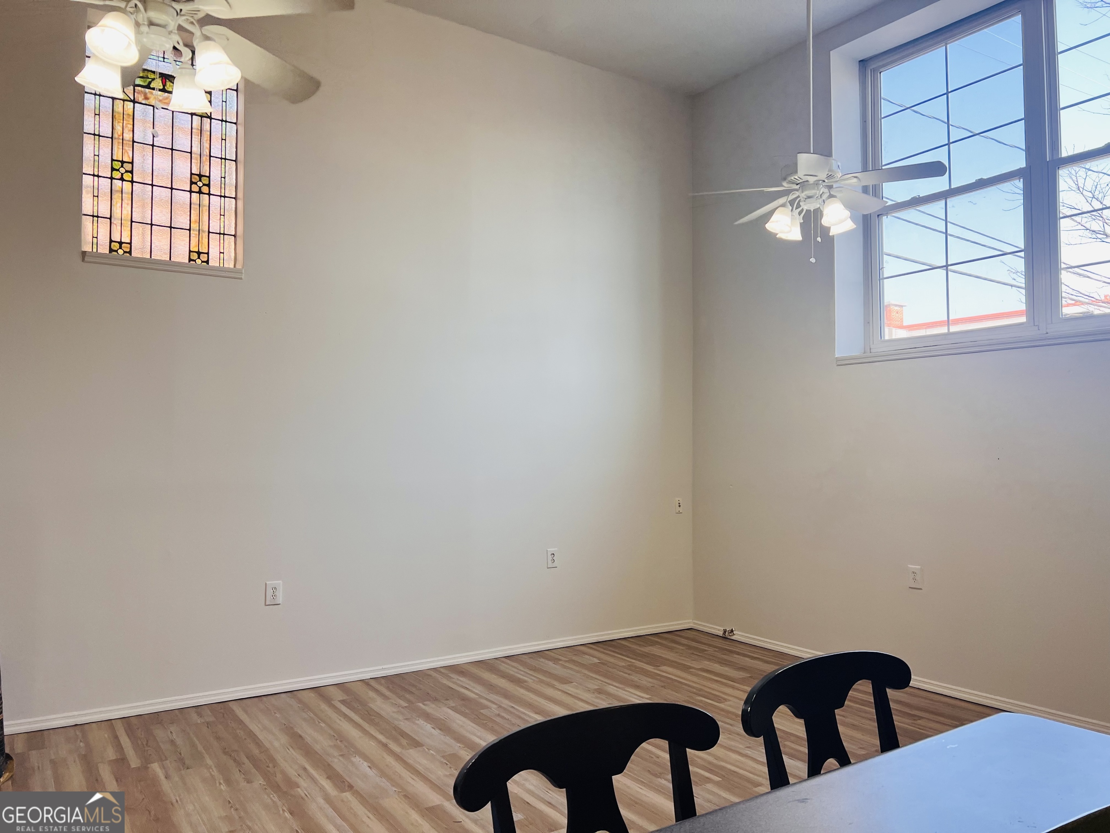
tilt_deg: +1.2
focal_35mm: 26
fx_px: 834
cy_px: 416
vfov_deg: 53.1
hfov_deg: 67.3
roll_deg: -0.1
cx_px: 555
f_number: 1.5
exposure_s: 1/158
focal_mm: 5.7
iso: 64
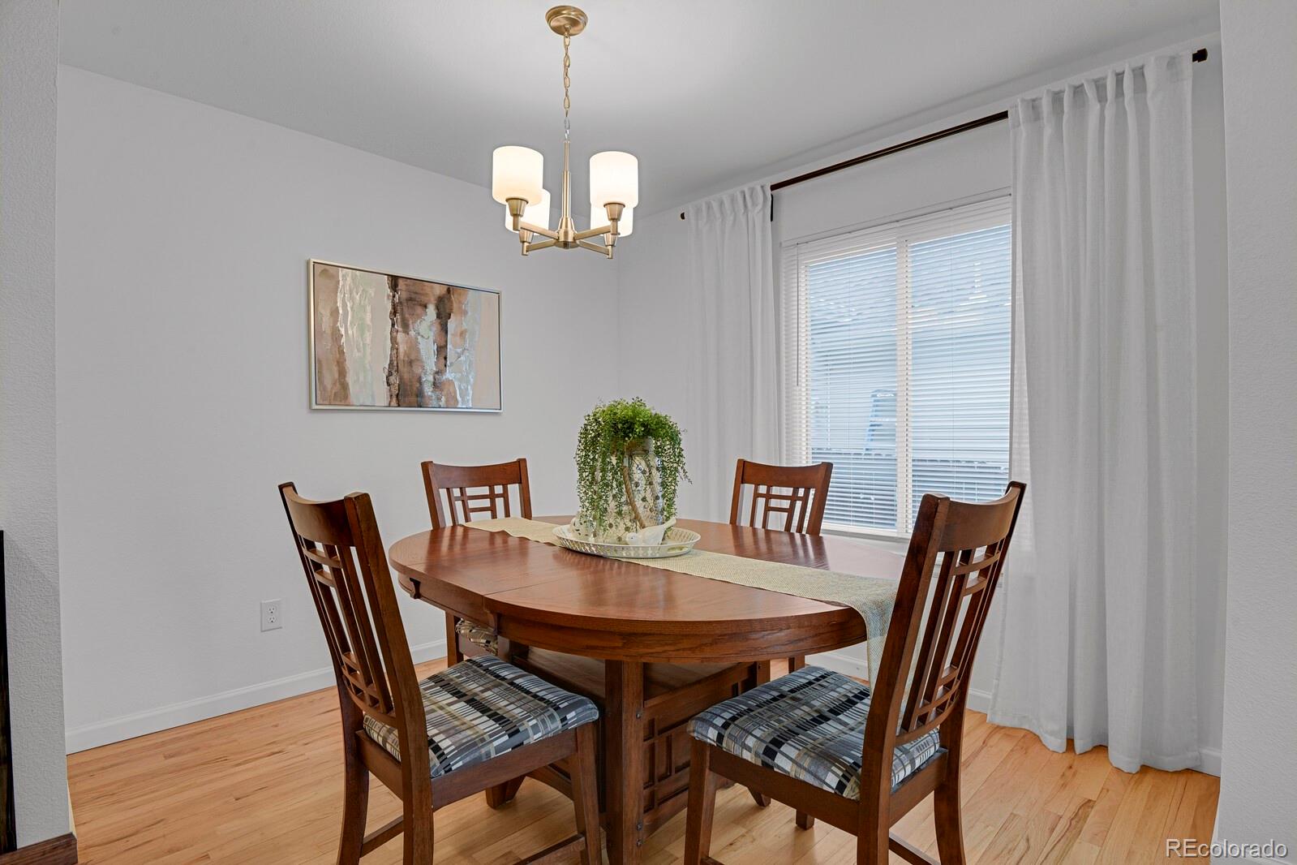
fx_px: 612
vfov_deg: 70.4
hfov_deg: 93.3
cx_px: 648
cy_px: 432
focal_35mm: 17
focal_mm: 17
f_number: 8
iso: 250
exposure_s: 1
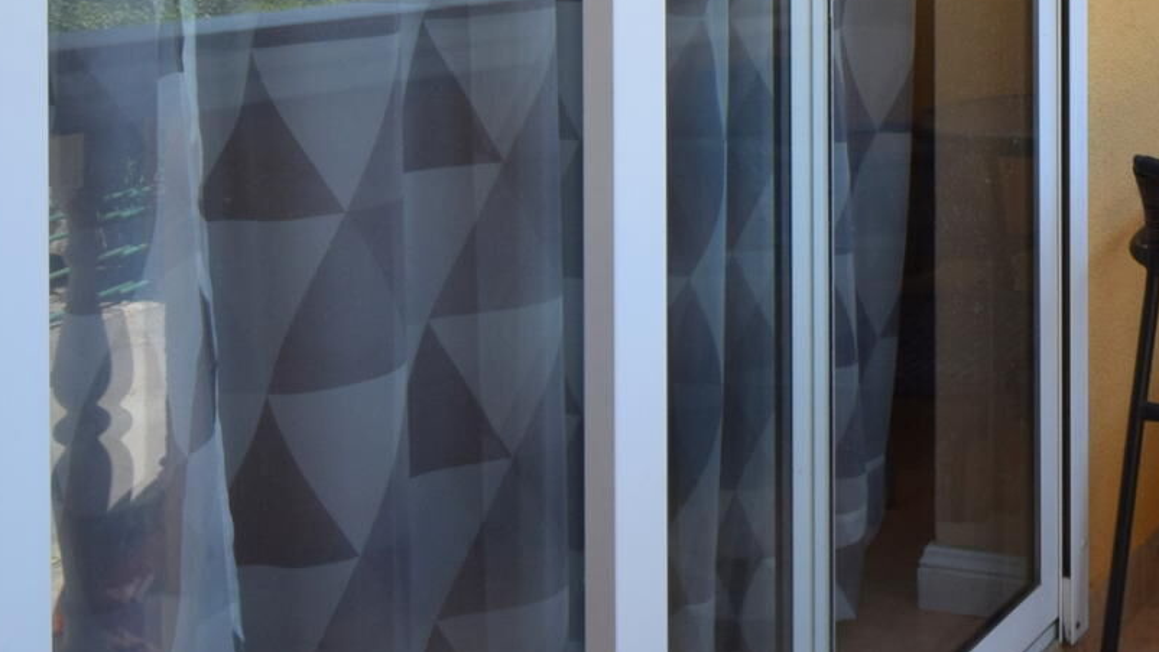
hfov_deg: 36.9
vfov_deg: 22.8
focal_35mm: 47
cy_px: -184
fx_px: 1444
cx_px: 1275
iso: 200
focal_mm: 10
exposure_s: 1/80
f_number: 9
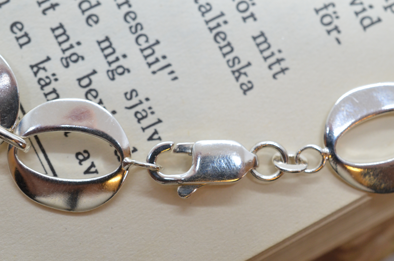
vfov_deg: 22.5
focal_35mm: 60
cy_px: 130
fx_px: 655
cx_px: 197
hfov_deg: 33.5
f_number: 9
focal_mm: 40
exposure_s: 1/125
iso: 1000
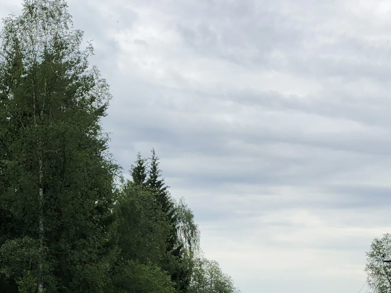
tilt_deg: +7.2
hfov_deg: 22.3
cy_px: 212
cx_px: 55
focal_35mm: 86
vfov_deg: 17.1
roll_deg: +0.4
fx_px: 971
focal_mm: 4
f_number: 1.8
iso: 20
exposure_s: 1/1200
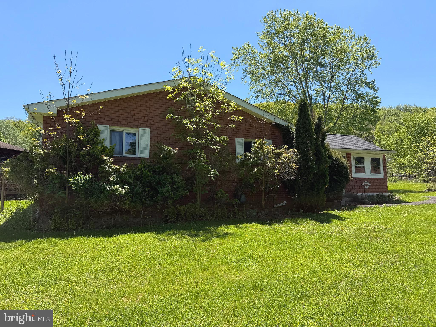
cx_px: 218
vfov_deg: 56.8
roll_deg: +0.8
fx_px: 302
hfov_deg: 71.6
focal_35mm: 24
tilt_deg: +6.4
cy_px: 164
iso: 80
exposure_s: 1/2525
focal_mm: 6.76
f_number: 1.78
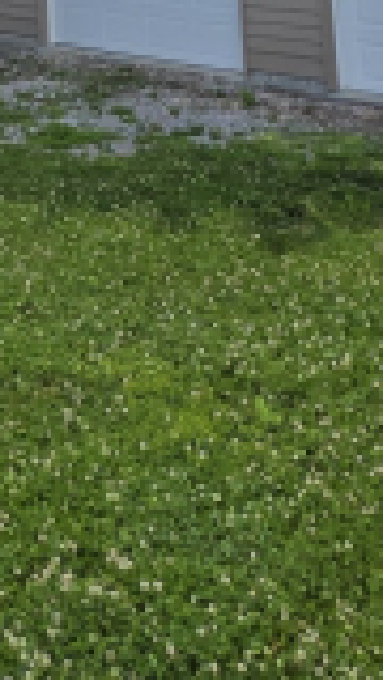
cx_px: -226
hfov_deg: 17.8
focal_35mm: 59
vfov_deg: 25.8
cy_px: -355
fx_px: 1065
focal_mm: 2.2
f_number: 1.9
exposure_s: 1/2404
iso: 40
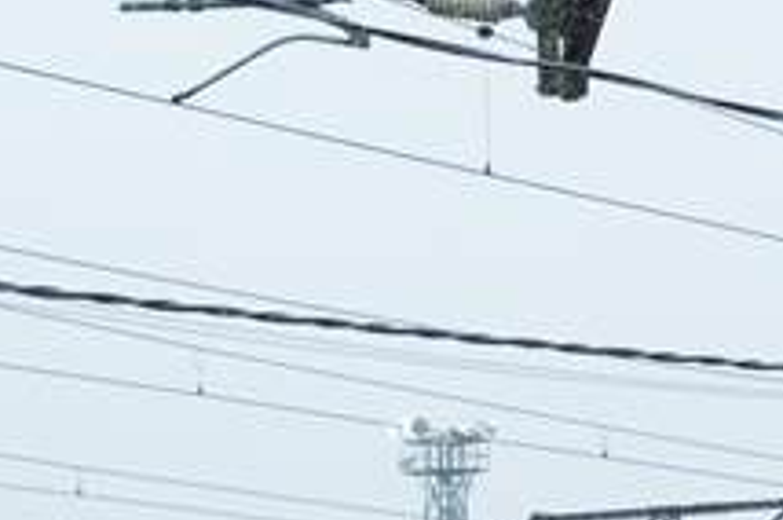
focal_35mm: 342
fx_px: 7427
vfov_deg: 4.0
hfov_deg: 5.8
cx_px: 1888
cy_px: 1003
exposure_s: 1/1250
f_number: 9
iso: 8000
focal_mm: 58
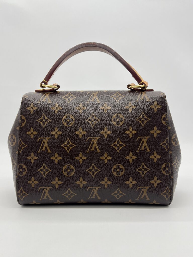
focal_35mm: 26
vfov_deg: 67.3
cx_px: 96
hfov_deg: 53.1
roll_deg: +0.5
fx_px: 193
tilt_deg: -9.5
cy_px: 128
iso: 32
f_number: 1.5
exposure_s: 1/124
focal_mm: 5.7
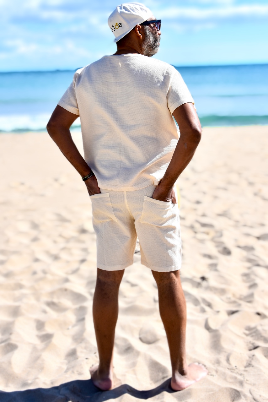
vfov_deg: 46.4
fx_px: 469
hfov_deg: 31.9
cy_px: 201
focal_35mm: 42
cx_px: 134
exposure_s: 1/500
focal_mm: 28
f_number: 8
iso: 125
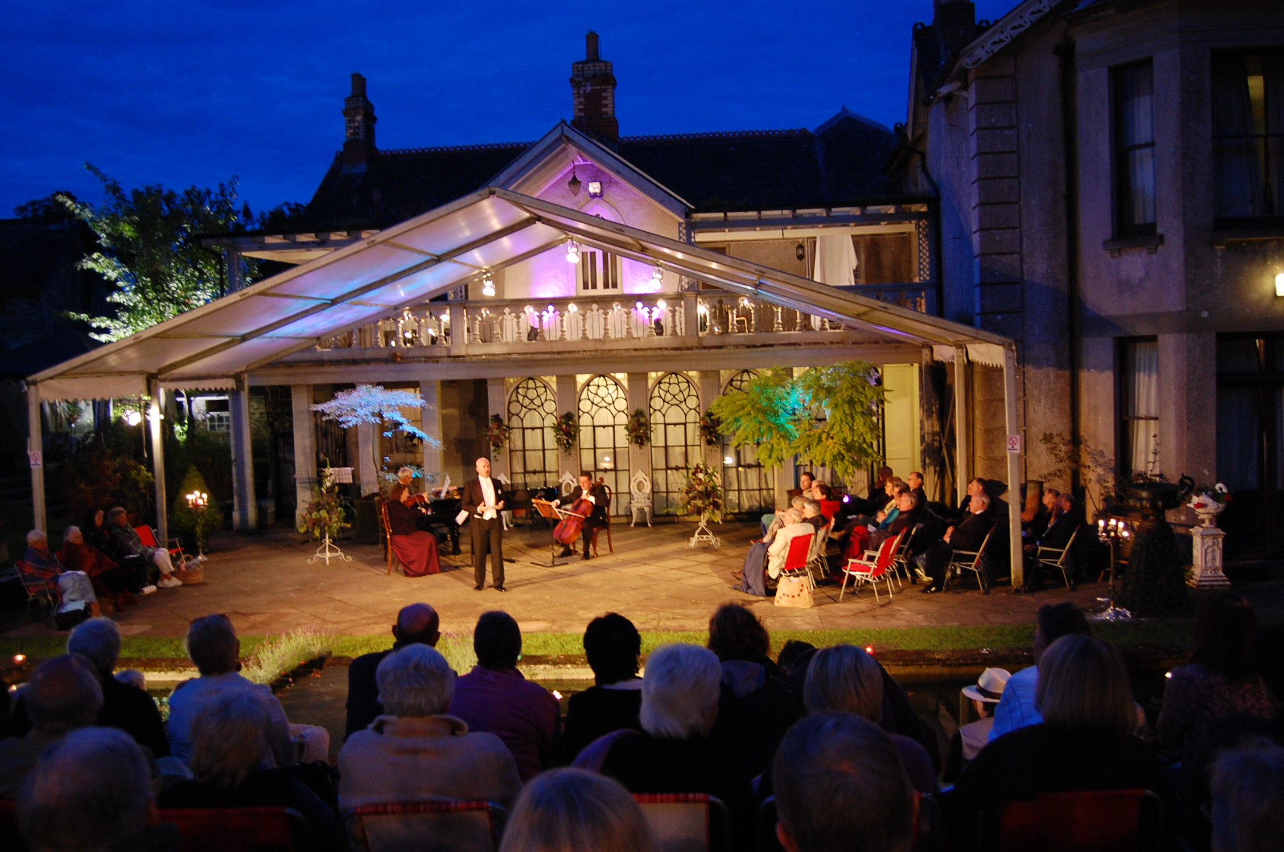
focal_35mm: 30
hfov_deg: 62.0
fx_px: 1068
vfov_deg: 43.5
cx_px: 642
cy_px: 426
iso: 800
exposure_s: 1/10
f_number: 3.8
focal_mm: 20
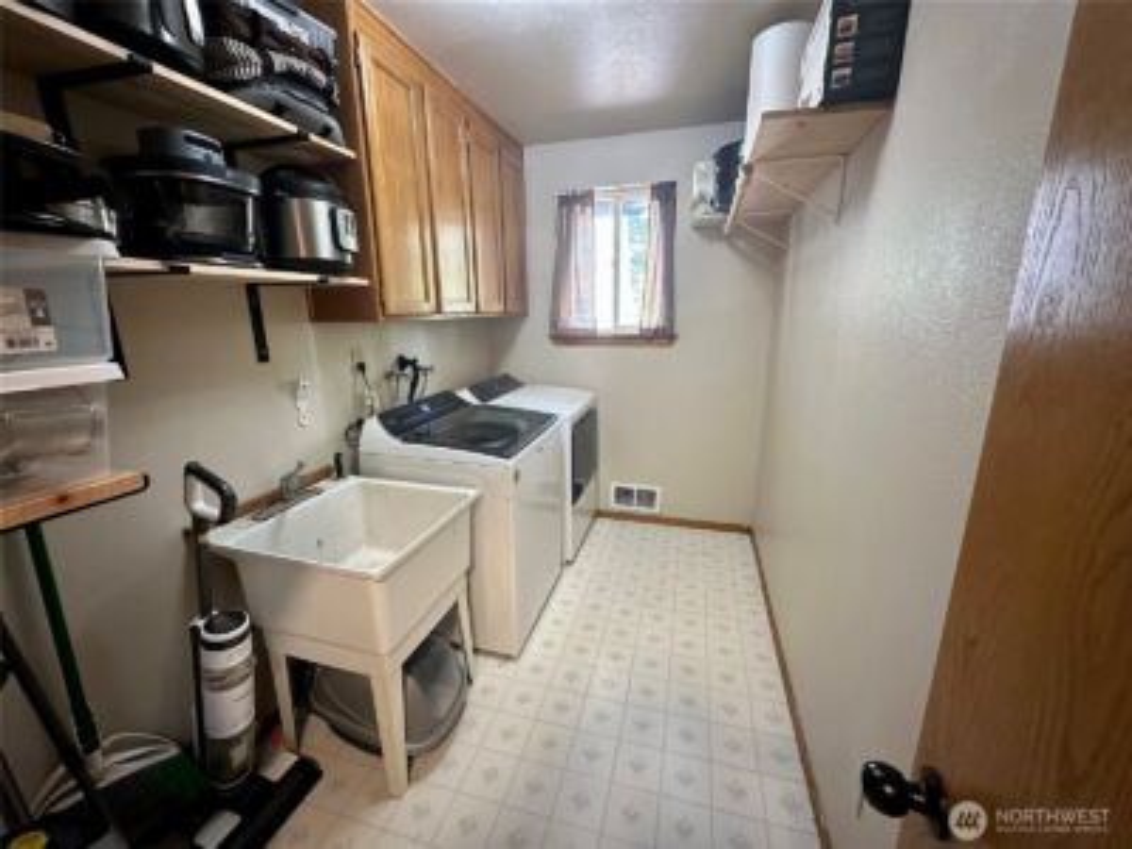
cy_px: 424
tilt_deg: -14.9
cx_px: 566
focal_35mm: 14
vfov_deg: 85.7
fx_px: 458
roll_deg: +0.7
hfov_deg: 102.1
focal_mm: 2.22
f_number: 2.2
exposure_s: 1/60
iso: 400
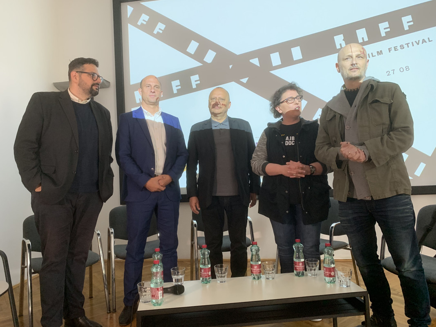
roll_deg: +2.5
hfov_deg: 67.3
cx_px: 218
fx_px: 327
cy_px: 164
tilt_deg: +2.1
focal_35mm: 26
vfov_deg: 53.1
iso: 250
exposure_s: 1/60
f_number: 1.8
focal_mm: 4.25
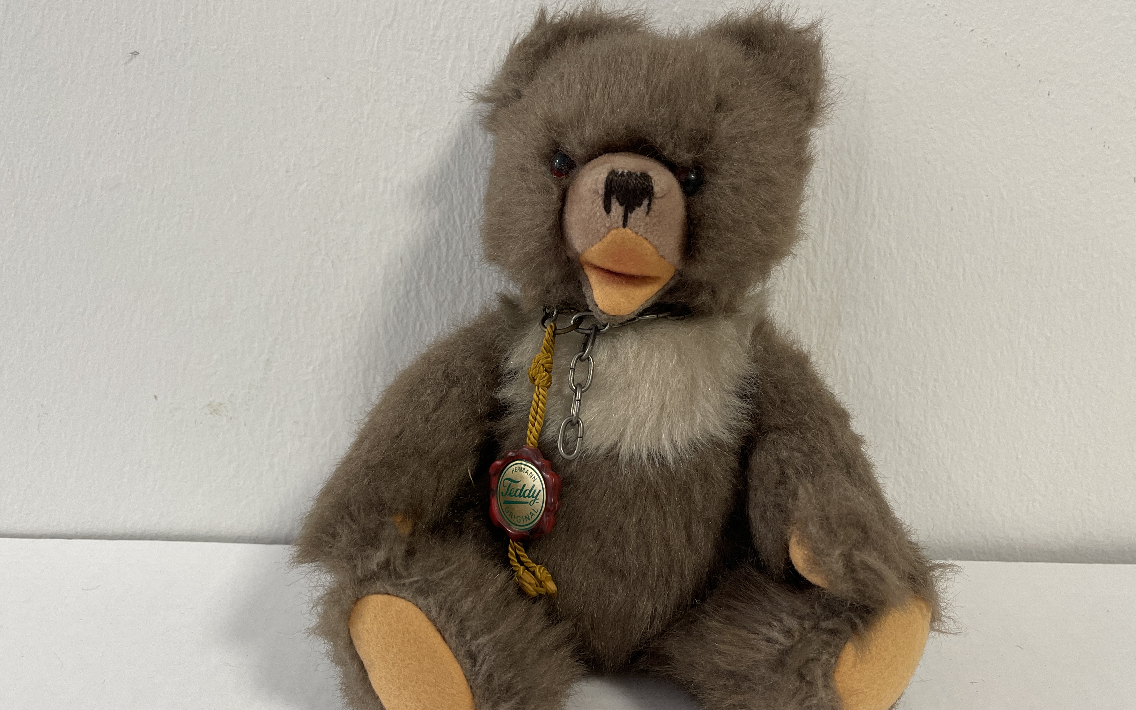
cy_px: 341
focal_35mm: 30
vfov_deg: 41.8
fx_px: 929
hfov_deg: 62.9
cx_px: 560
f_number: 1.6
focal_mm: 5.1
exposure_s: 1/50
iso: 100
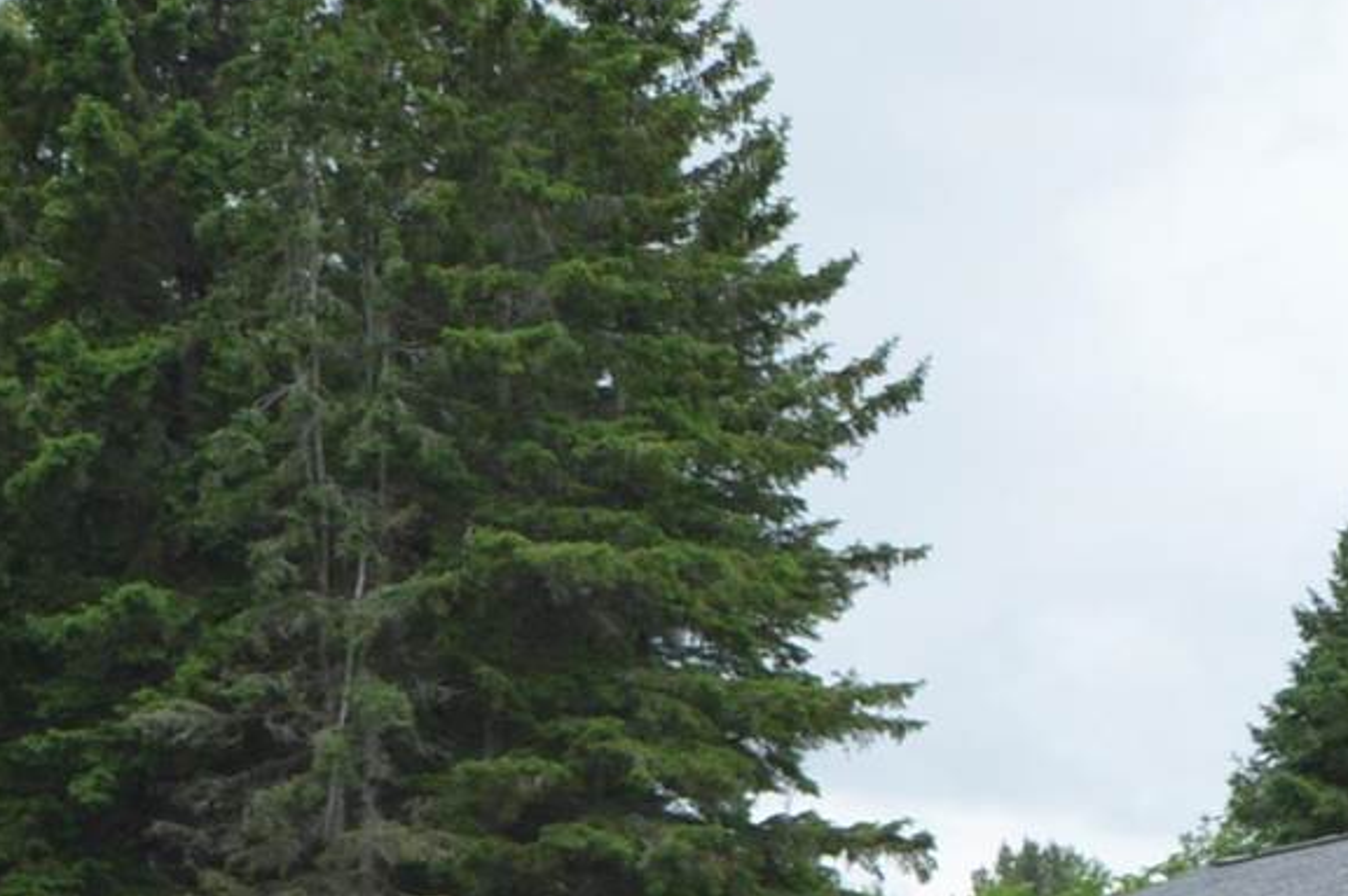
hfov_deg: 11.4
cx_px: 2797
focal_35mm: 160
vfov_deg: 8.4
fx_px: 5986
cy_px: 1266
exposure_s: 1/160
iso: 100
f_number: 6.3
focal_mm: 20
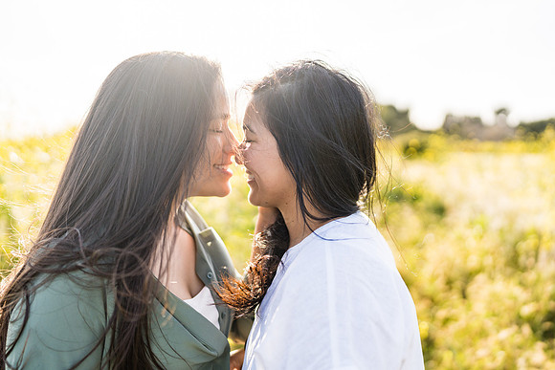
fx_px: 540
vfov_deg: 37.9
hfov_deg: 54.4
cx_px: 278
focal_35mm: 35
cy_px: 185
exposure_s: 1/3200
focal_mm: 35
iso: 100
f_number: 1.4
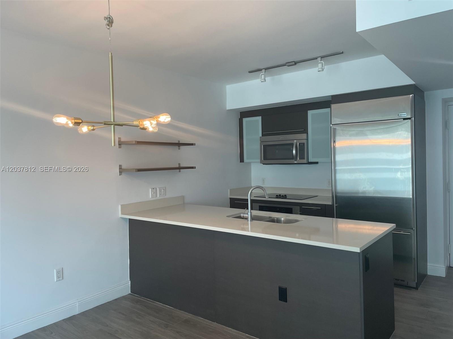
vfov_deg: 53.1
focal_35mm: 26
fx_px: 340
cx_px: 226
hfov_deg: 67.3
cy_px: 170
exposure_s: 1/120
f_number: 1.6
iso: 80
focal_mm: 4.2
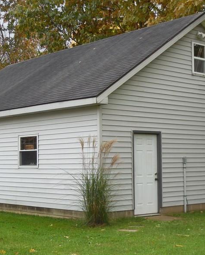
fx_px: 591
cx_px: 110
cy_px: 145
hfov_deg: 19.7
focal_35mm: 78
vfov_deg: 24.4
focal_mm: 8.2
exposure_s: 1/250
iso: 125
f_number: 3.8
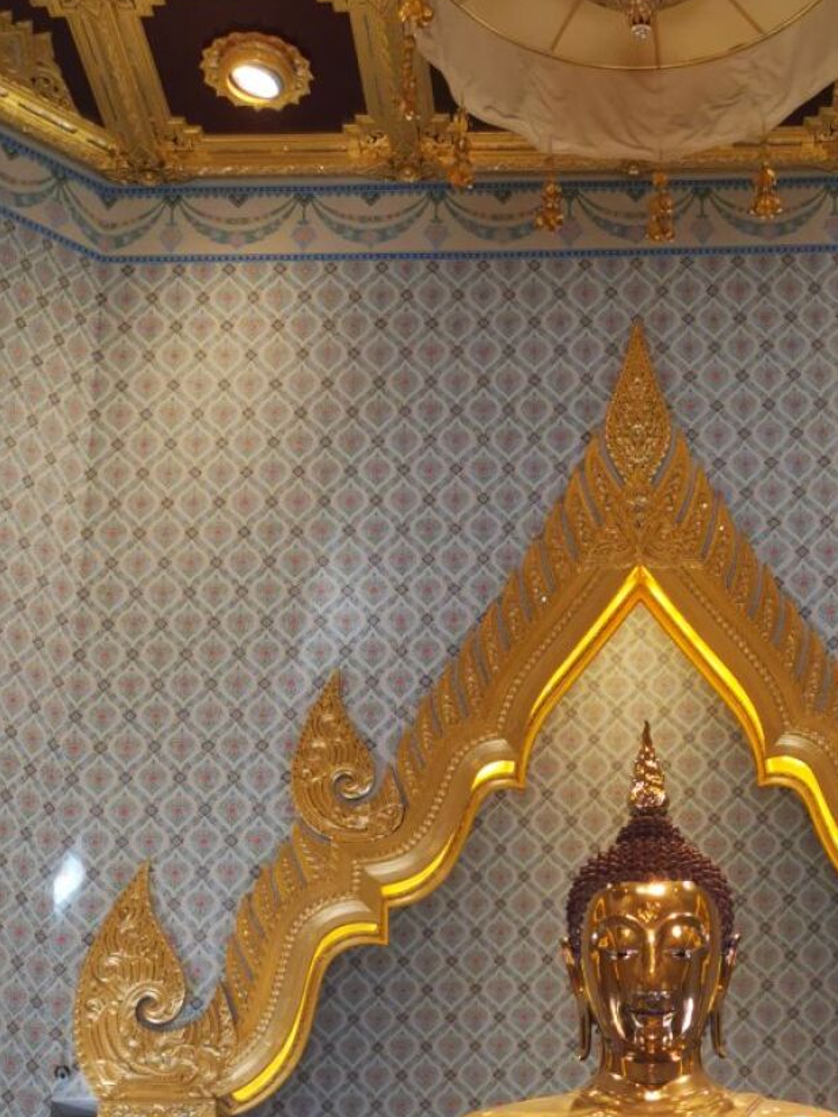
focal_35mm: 66
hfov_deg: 22.1
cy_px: 1042
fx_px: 2130
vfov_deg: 28.1
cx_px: 617
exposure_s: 1/100
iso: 100
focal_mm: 5.58
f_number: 1.8
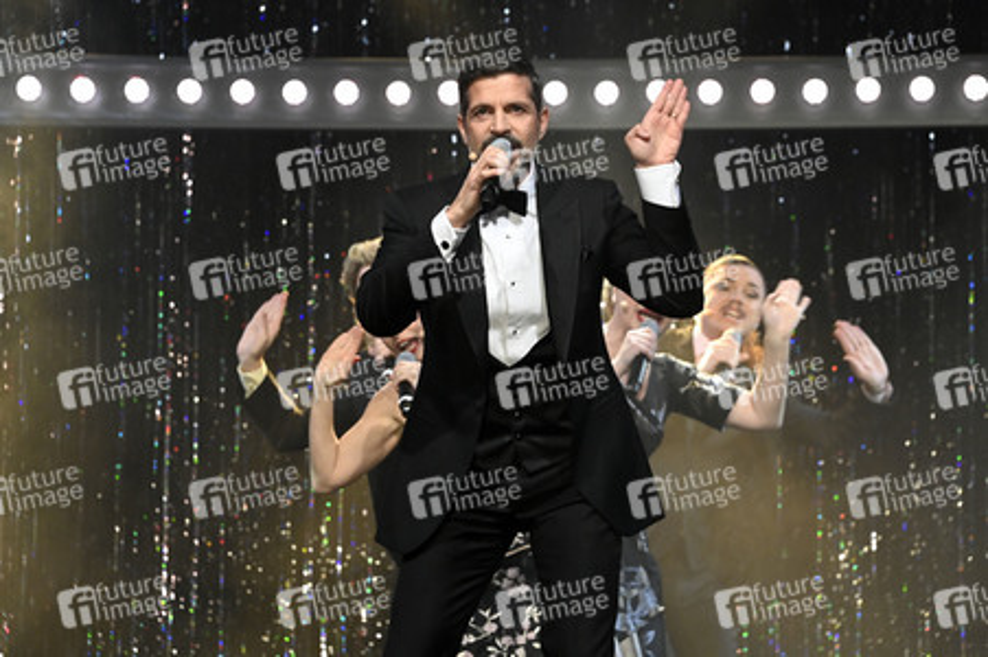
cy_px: 328
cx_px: 494
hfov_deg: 12.1
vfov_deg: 8.1
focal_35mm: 170
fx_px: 4662
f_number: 6.3
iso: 8000
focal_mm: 170
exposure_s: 1/320
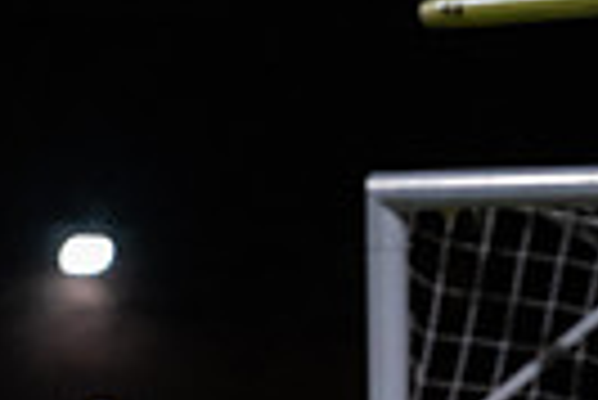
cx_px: 598
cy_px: 717
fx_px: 14451
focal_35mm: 869
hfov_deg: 2.4
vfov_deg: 1.6
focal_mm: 200
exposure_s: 1/1000
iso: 5000
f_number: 2.8
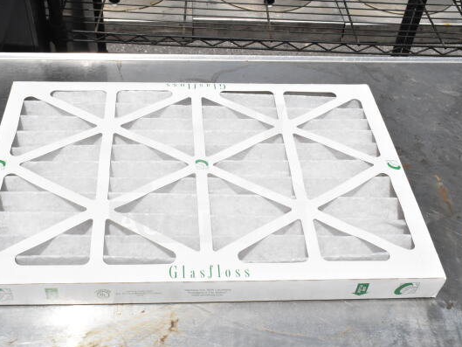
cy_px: 174
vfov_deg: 34.7
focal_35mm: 42
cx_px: 207
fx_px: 555
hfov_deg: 45.2
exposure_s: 1/1600
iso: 1600
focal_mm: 25
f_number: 20
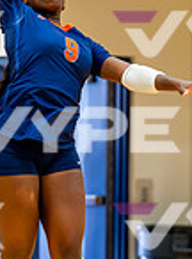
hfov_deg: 3.0
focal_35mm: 484
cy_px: 135
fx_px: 3611
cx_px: 69
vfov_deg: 4.1
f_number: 2.8
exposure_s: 1/800
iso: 4000
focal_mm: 102
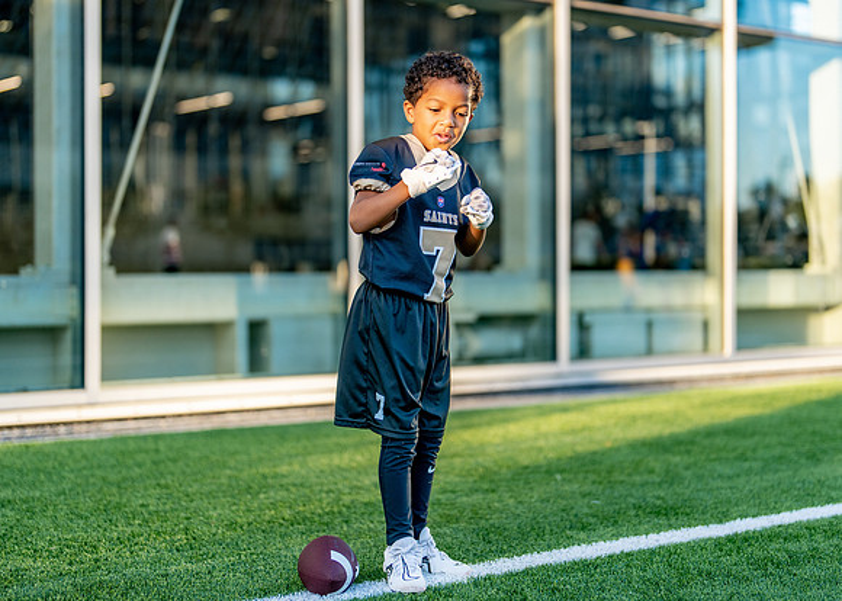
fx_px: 1444
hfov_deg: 32.5
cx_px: 435
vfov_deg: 23.5
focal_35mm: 60
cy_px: 266
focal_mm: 50
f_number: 1.2
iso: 200
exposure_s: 1/2000
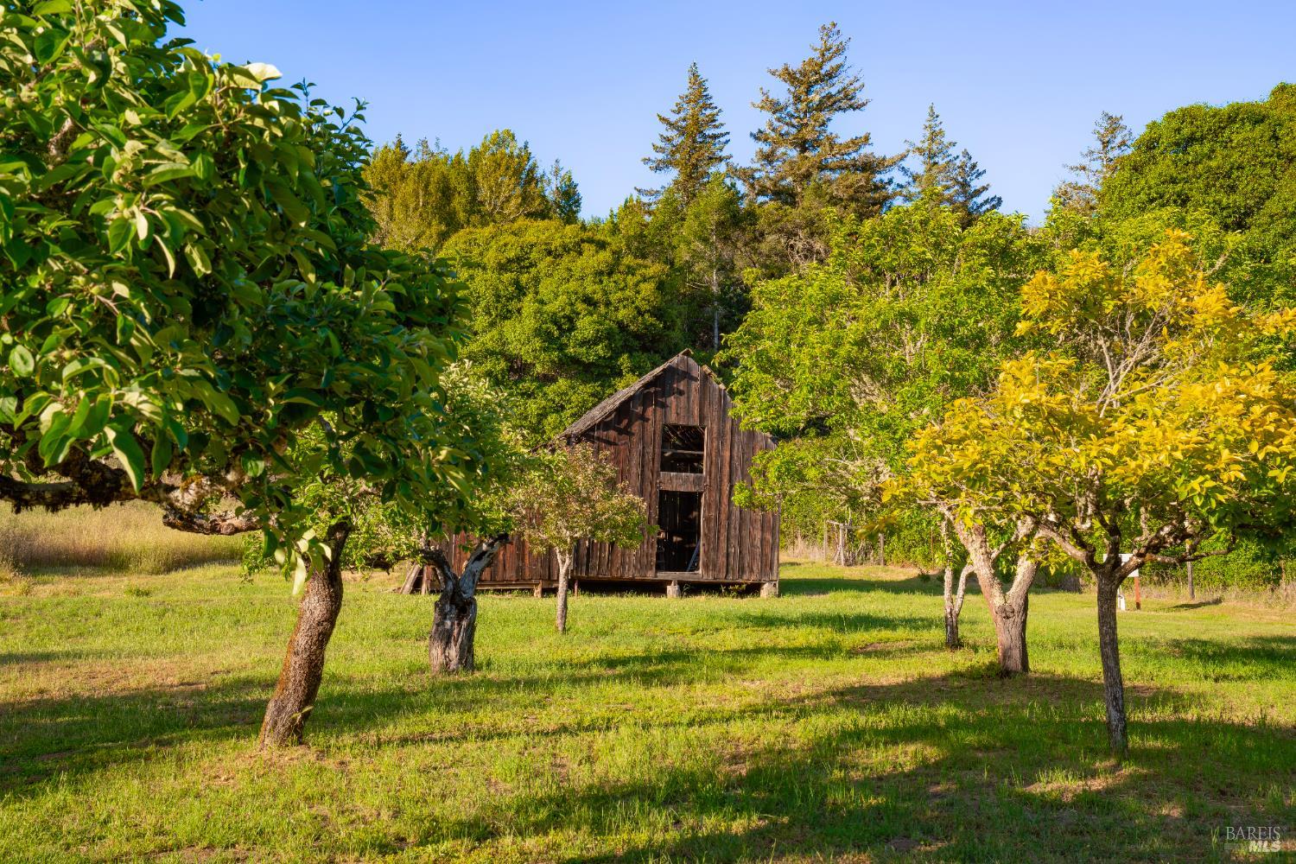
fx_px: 1440
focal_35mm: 40
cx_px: 648
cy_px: 432
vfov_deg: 33.4
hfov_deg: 48.5
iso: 100
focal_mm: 40
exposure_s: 1/50
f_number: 10
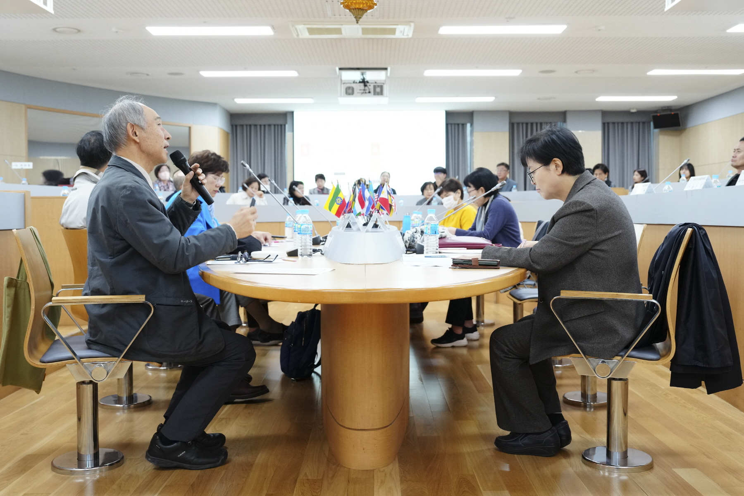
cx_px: 372
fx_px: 641
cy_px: 248
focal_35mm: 31
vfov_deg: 42.3
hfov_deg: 60.3
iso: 2500
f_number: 4
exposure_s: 1/160
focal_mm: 31
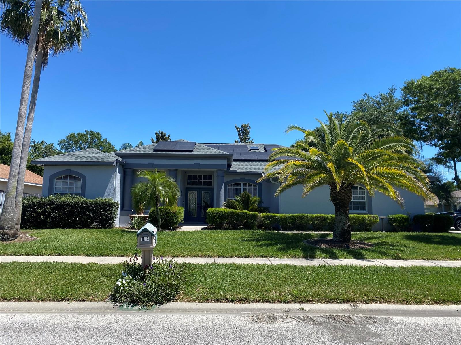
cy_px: 172
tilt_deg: +4.6
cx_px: 230
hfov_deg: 67.3
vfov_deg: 53.1
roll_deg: -0.3
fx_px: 346
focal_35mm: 26
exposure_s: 1/2105
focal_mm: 4.25
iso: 32
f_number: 1.8
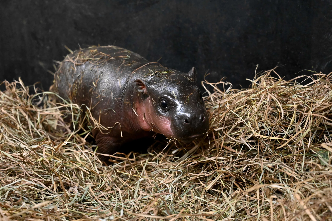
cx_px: 168
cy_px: 112
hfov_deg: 36.3
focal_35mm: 55
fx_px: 507
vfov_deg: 24.6
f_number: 4
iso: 9000
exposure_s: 1/60
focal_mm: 54
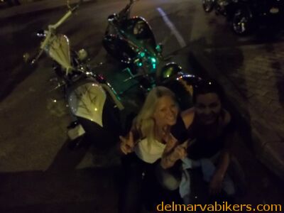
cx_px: 142
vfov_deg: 51.4
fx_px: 222
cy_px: 106
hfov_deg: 65.3
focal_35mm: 27
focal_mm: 4.9
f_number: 3.5
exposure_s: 1/8
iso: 400
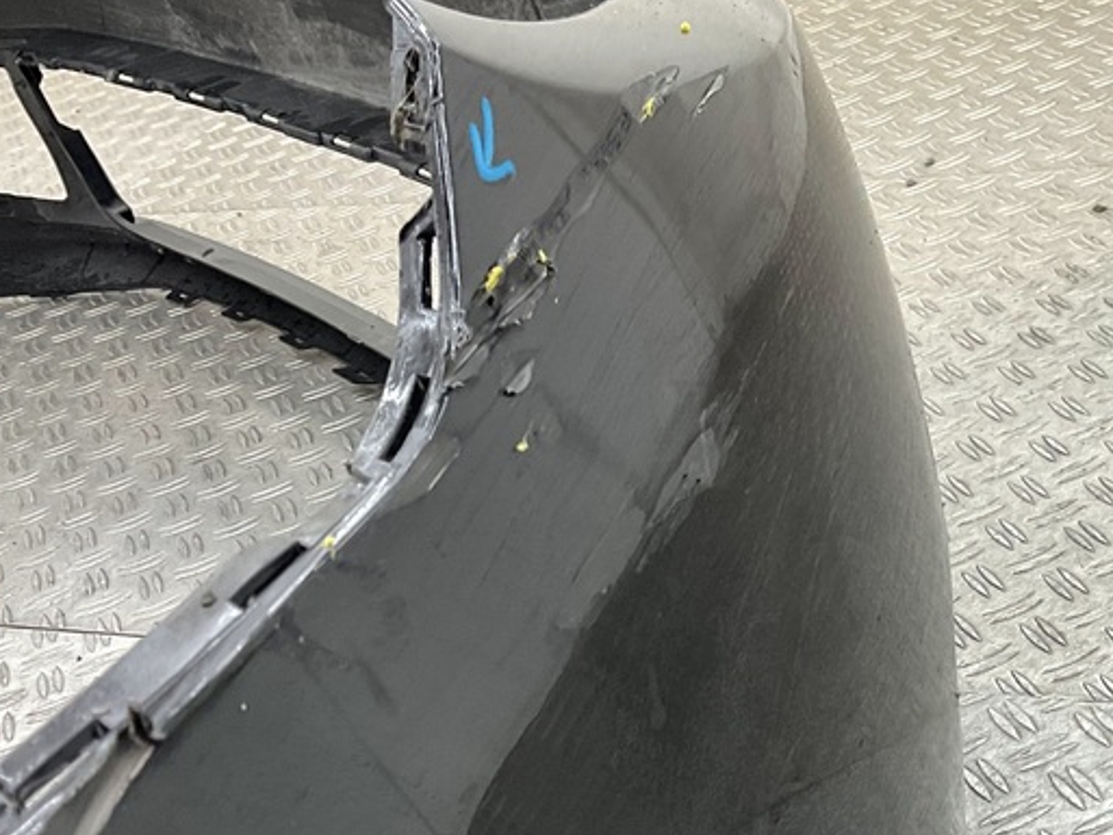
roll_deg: +13.9
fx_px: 1833
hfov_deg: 33.2
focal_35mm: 57
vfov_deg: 24.9
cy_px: 763
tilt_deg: -40.5
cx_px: 820
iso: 64
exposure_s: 1/120
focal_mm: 3
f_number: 1.8
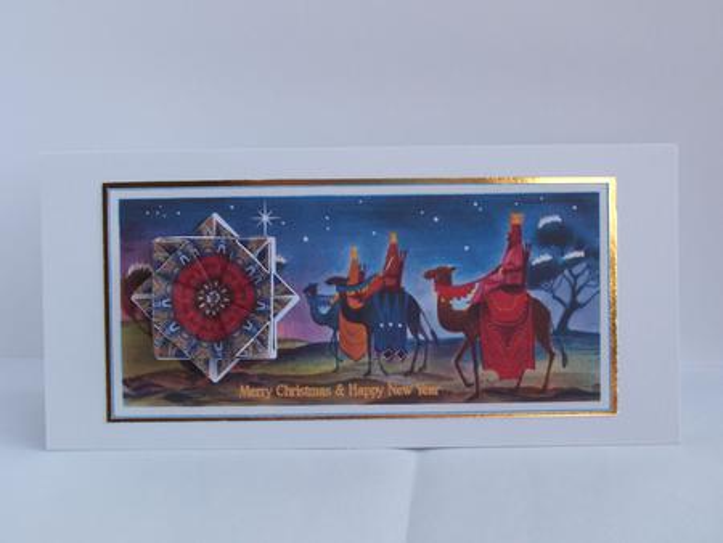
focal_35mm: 65
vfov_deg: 22.6
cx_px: 362
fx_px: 1358
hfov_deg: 29.8
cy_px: 272
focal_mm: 10.8
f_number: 3.6
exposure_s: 1/79.8
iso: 80
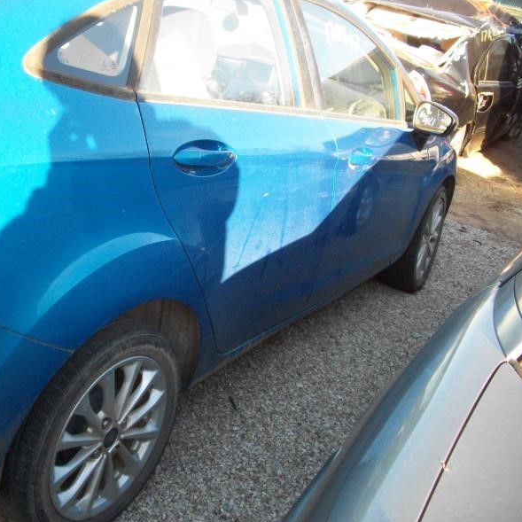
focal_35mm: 42
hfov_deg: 39.6
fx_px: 717
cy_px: 258
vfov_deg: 40.0
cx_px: 175
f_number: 3.1
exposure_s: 1/500
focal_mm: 6.3
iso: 432
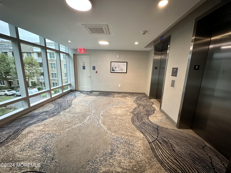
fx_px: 93
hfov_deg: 102.1
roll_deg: -1.8
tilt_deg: -11.0
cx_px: 116
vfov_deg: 85.7
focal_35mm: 14
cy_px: 86
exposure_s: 1/60
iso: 160
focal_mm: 2.22
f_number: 2.2
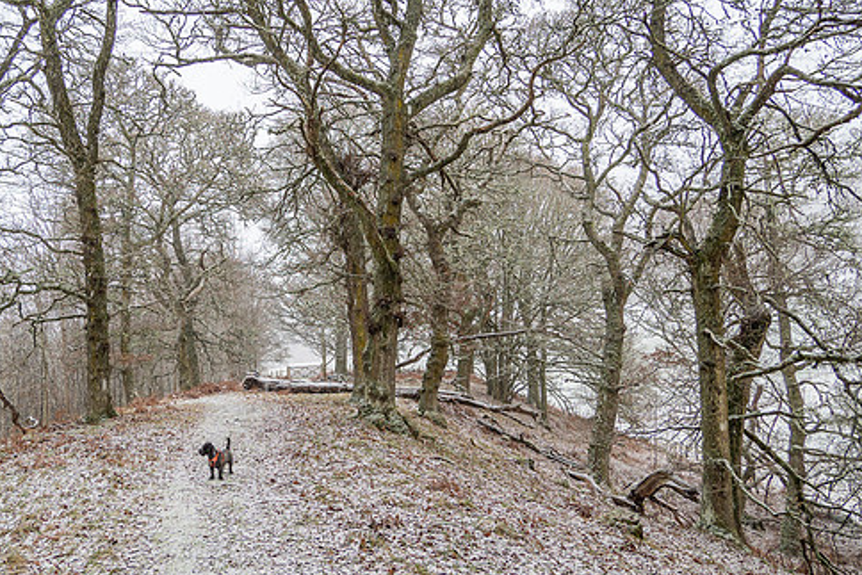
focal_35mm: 31
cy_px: 250
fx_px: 742
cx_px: 347
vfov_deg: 42.3
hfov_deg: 59.8
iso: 200
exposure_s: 1/60
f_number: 4.5
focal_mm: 12
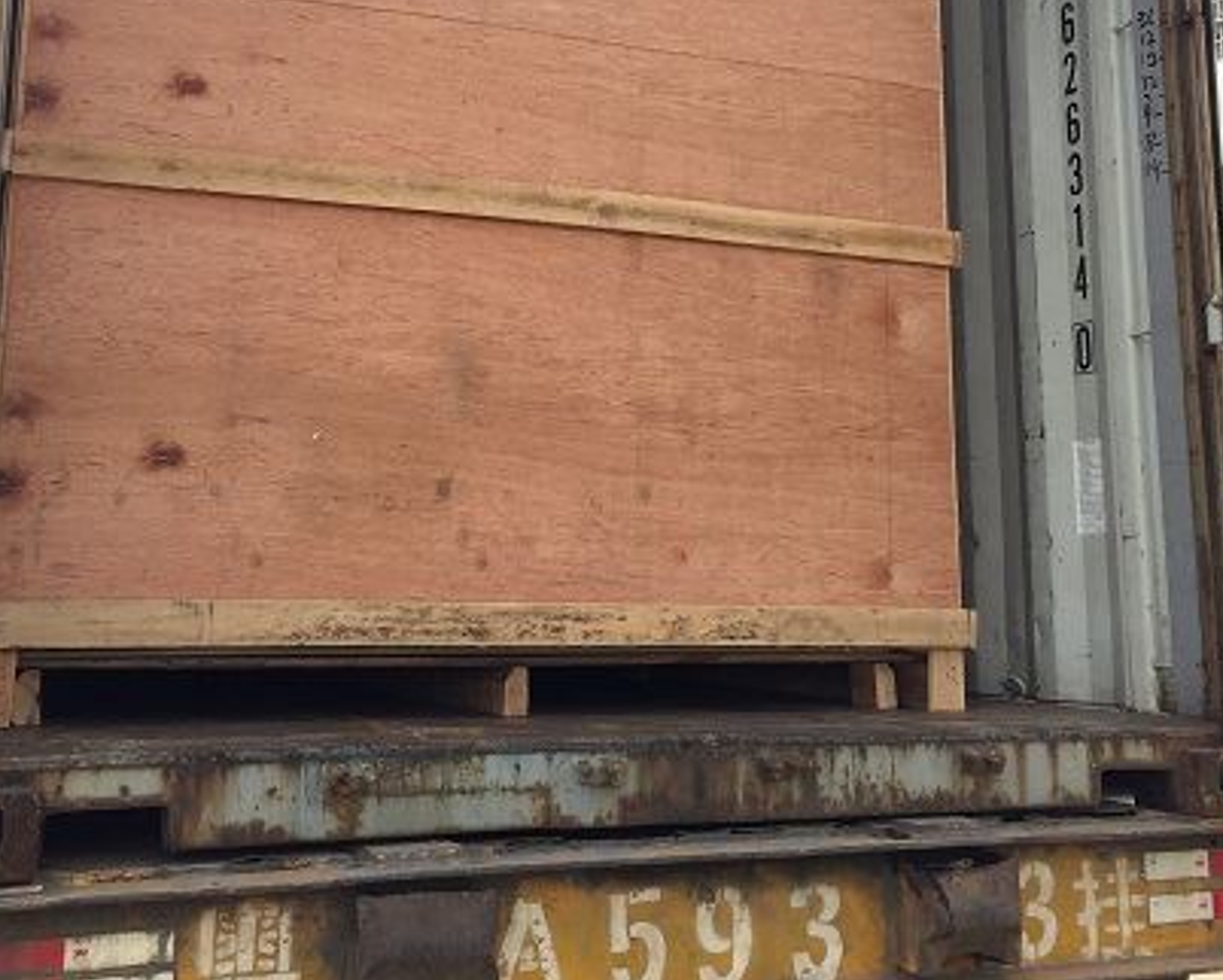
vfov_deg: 32.4
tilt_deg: +13.6
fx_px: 1666
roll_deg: +1.4
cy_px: 294
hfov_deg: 40.3
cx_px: 548
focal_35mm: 46
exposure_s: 1/608
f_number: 2.2
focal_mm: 4.15
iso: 32
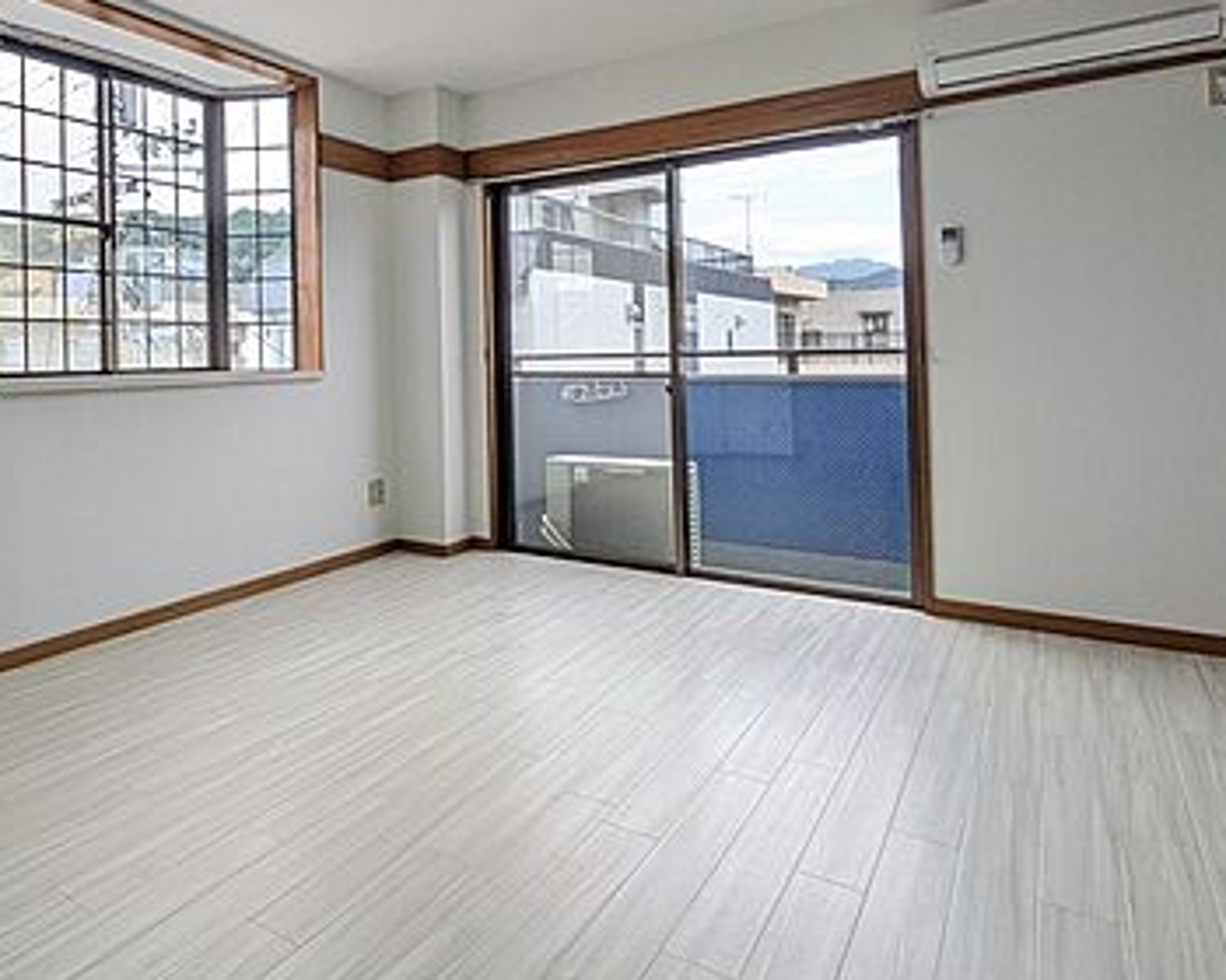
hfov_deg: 63.0
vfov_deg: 55.8
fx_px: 907
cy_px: 343
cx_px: 266
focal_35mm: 25
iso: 49
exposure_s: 1/363
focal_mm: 1.83
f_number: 2.2
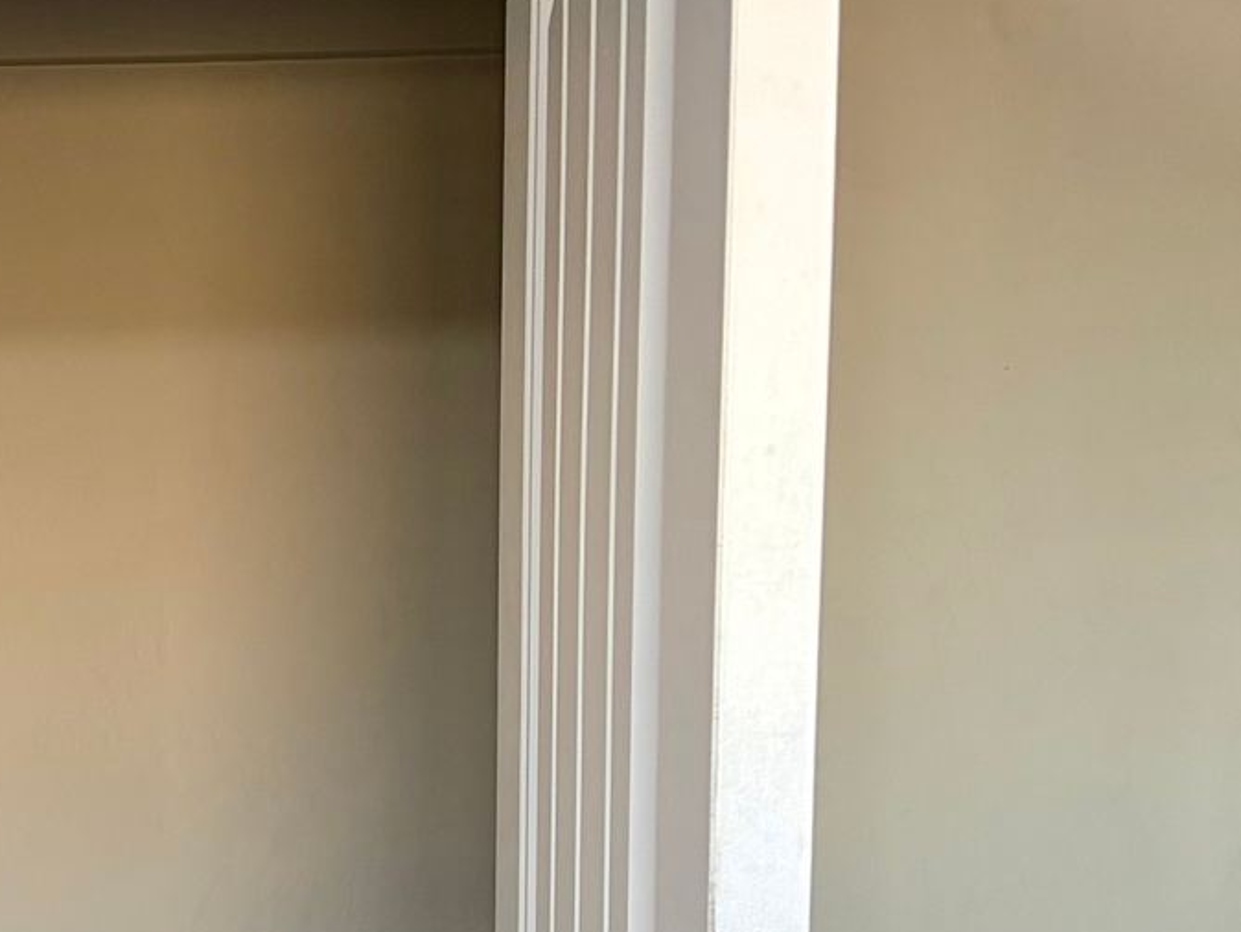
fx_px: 2833
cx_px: -440
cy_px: 1343
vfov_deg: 17.1
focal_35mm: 79
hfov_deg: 21.9
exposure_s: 1/60
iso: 125
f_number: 1.6
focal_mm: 5.96
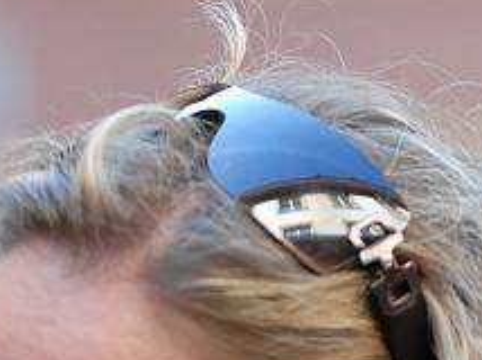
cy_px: 781
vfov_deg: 2.2
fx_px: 9207
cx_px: 106
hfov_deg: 3.0
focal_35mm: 662
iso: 400
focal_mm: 140
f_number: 2.8
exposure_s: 1/400
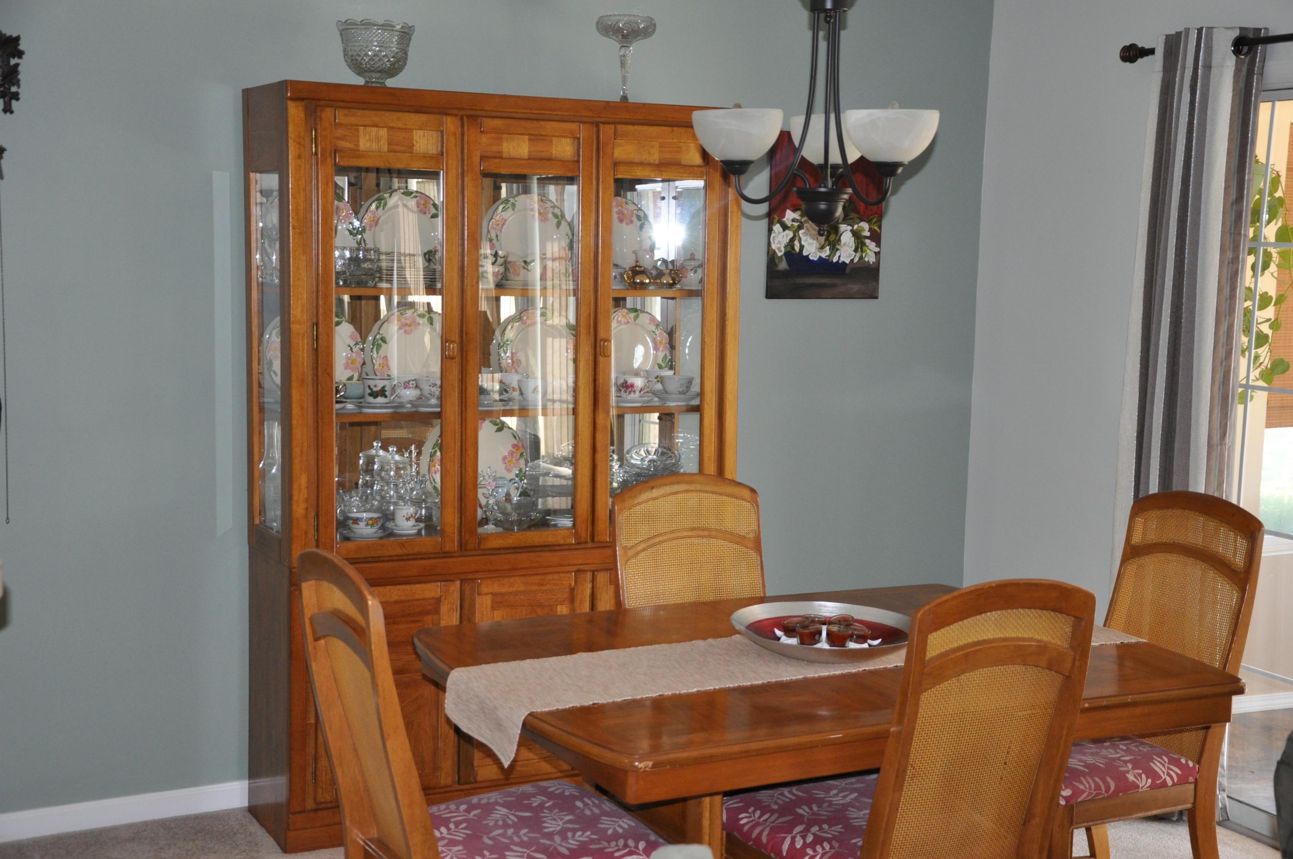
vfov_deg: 26.4
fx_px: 1829
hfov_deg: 38.9
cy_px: 430
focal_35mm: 51
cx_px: 646
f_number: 4.2
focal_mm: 34
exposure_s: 1/60
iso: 800
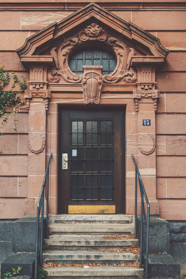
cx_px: 93
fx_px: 318
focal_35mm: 41
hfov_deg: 32.6
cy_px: 140
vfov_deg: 47.4
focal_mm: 41
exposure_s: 1/125
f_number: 4
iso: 100
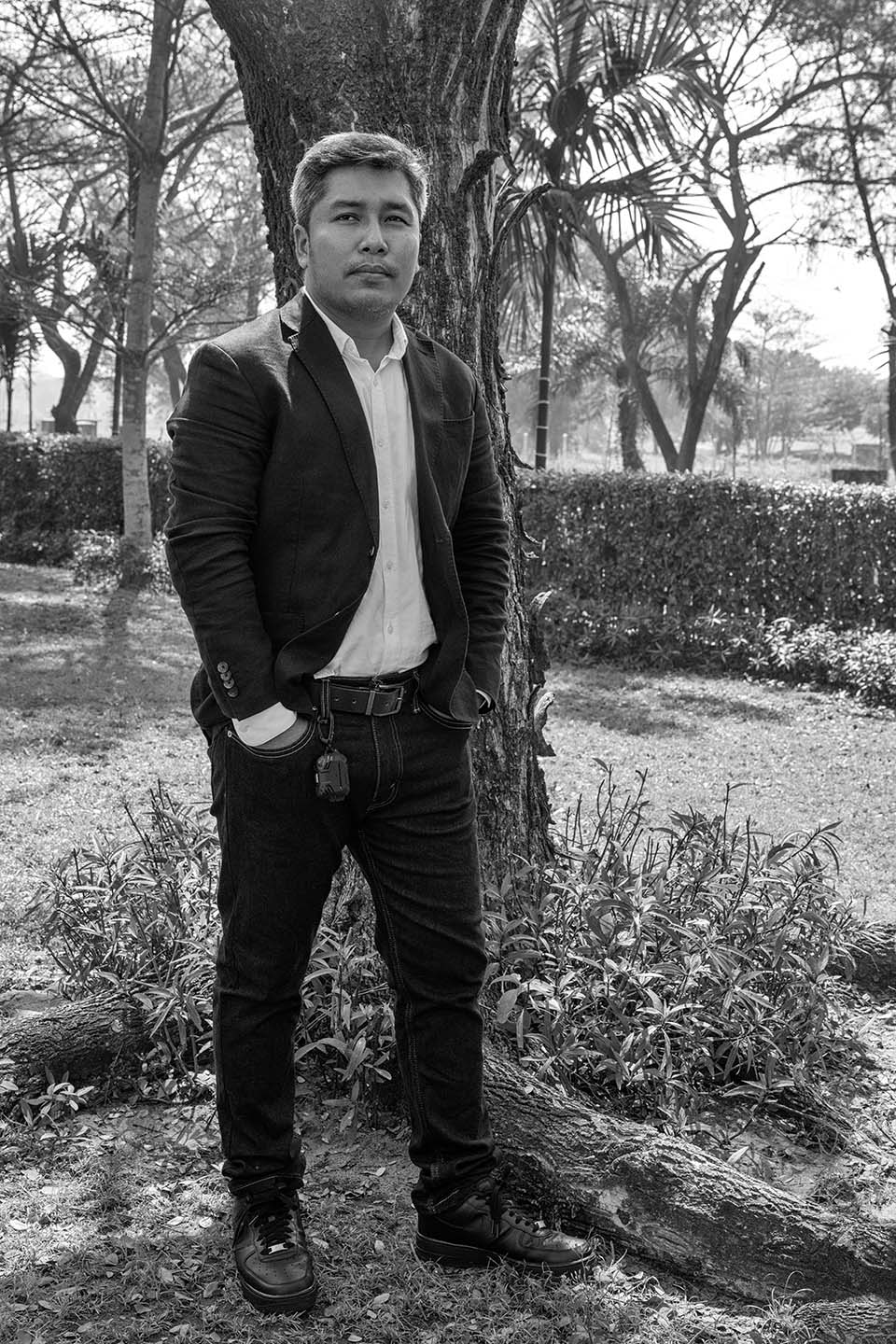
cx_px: 448
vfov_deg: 44.5
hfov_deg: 30.5
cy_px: 672
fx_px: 1643
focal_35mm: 44
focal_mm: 44
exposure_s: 1/640
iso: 800
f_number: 8
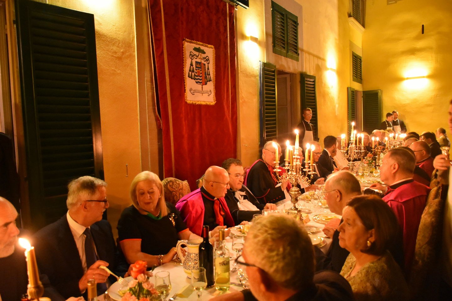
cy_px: 150
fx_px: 339
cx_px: 226
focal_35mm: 27
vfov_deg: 47.9
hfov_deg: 67.4
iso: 4000
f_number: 3.5
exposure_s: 1/20
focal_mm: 18
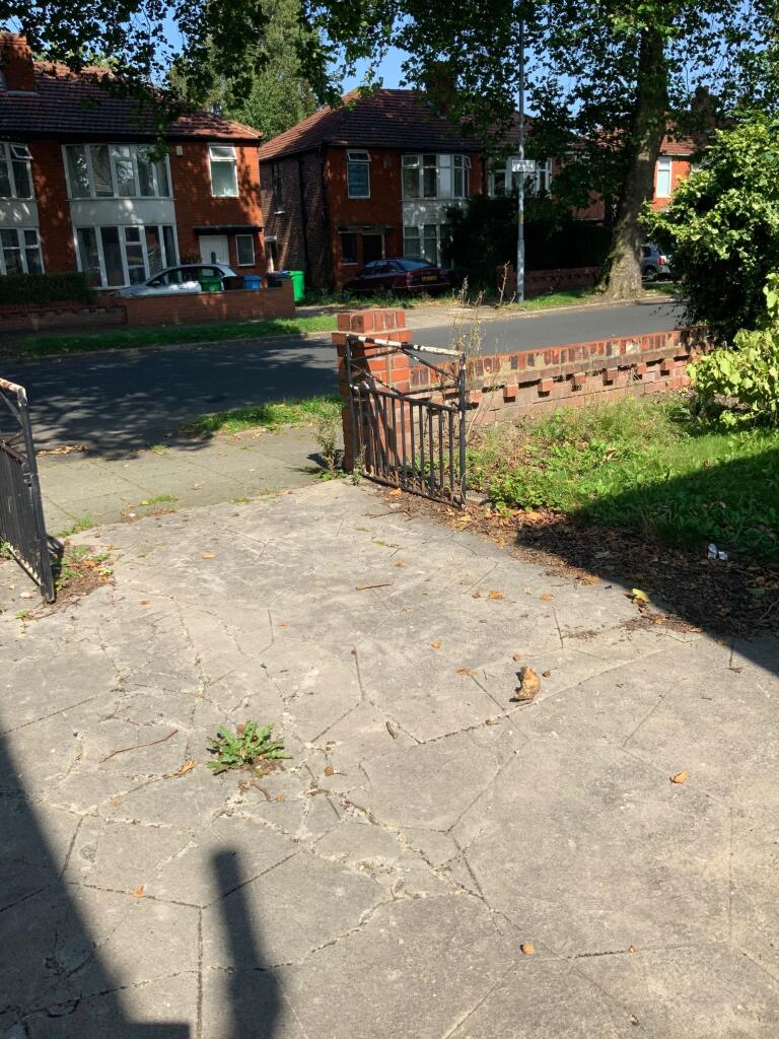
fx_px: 870
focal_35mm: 29
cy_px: 520
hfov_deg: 48.2
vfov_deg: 61.7
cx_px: 390
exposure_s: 1/1311
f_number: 1.8
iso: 16
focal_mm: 3
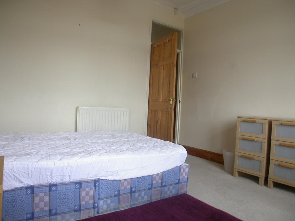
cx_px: 148
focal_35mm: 38
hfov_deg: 49.0
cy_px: 110
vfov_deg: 37.7
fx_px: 324
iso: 100
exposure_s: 1/24.9
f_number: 2.6
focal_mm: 7.85
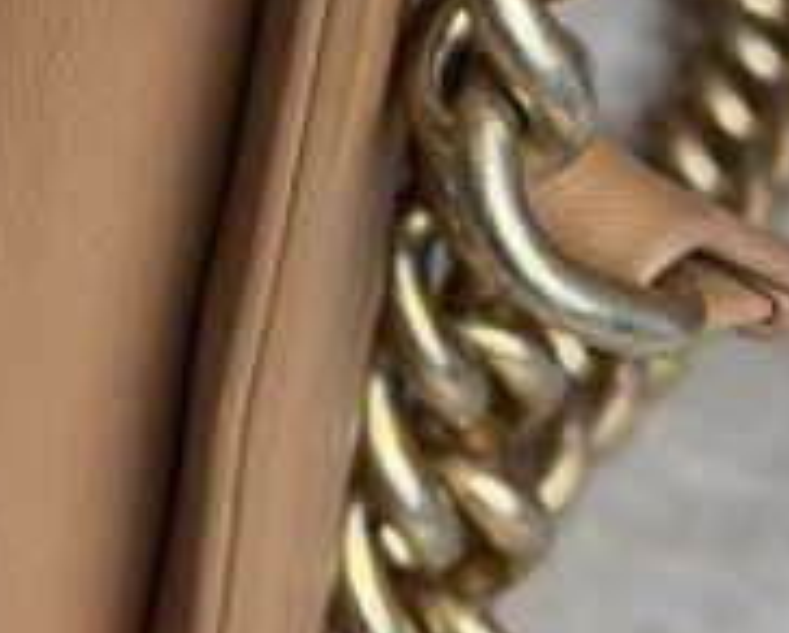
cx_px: -286
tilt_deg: -24.4
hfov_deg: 9.2
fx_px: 4816
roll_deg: -1.6
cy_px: -503
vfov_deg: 7.3
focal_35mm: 206
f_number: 1.78
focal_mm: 6.76
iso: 80
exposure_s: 1/120
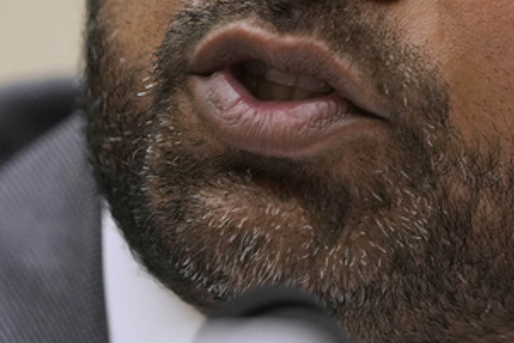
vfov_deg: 2.1
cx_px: 640
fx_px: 9285
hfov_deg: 3.2
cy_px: -84
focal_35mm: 650
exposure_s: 1/500
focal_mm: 191
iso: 2000
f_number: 2.8
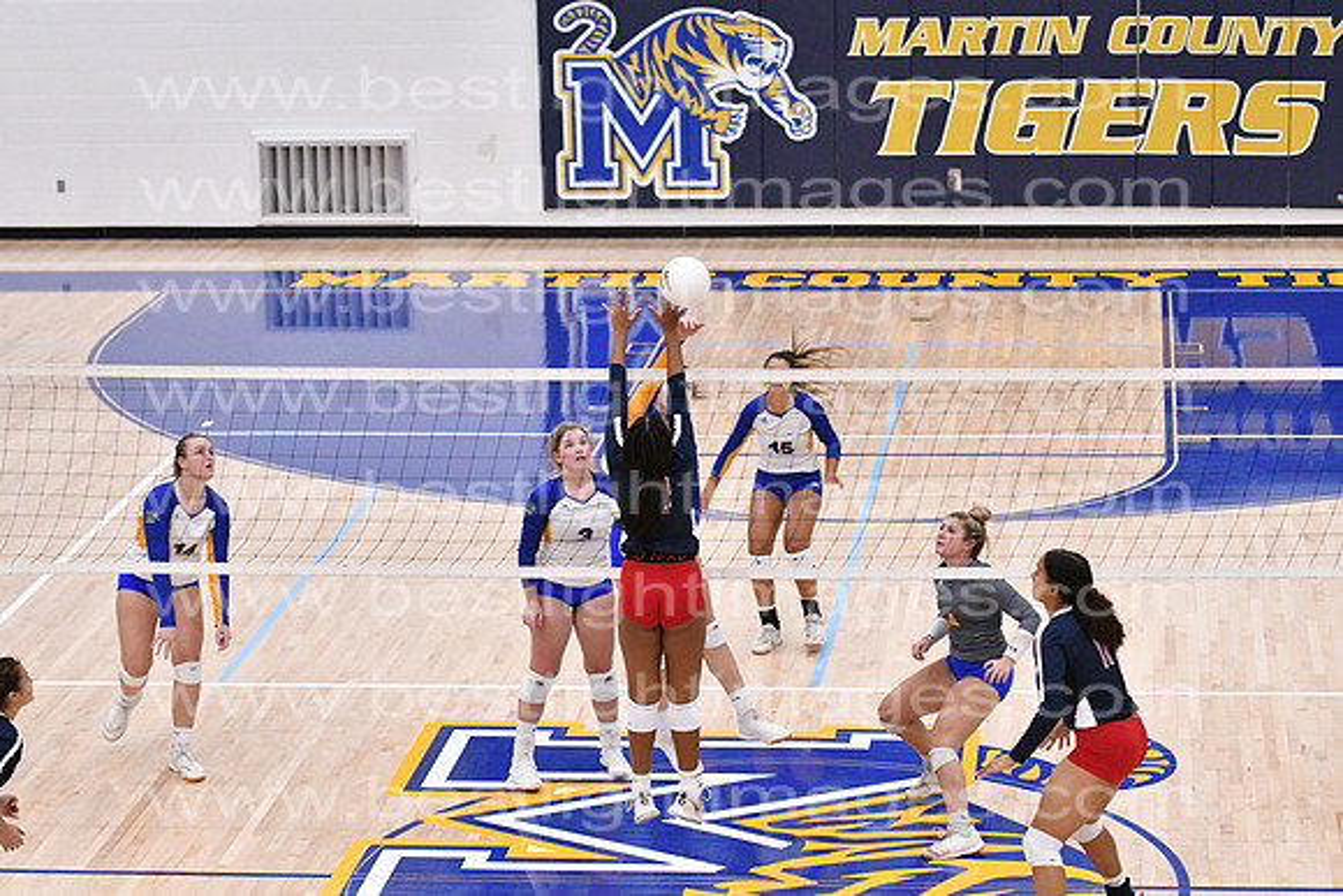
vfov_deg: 13.0
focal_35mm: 105
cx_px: 672
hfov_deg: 19.5
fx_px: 3918
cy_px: 448
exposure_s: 1/1000
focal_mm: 70
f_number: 3.2
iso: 6400
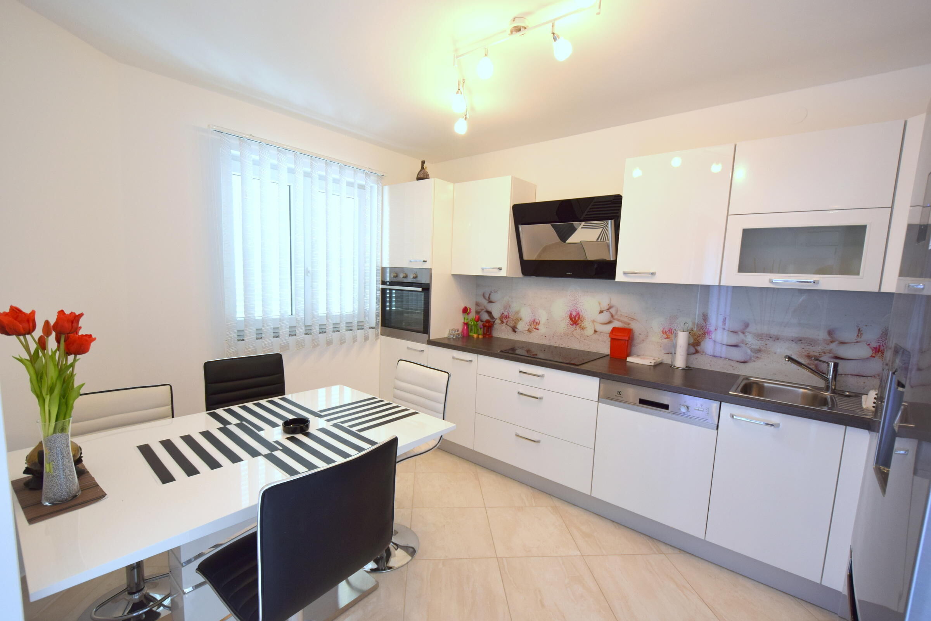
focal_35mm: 15
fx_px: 388
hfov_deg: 100.4
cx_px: 466
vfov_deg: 77.3
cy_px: 310
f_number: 4.5
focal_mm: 10
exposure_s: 1/80
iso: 400
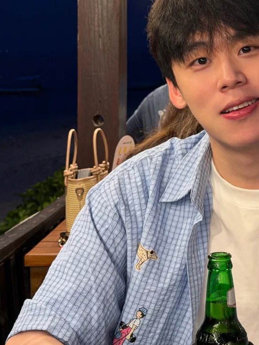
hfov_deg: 15.2
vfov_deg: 20.4
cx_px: 239
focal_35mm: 96
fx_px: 958
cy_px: 122
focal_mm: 6.76
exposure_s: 1/33
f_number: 1.78
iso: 200
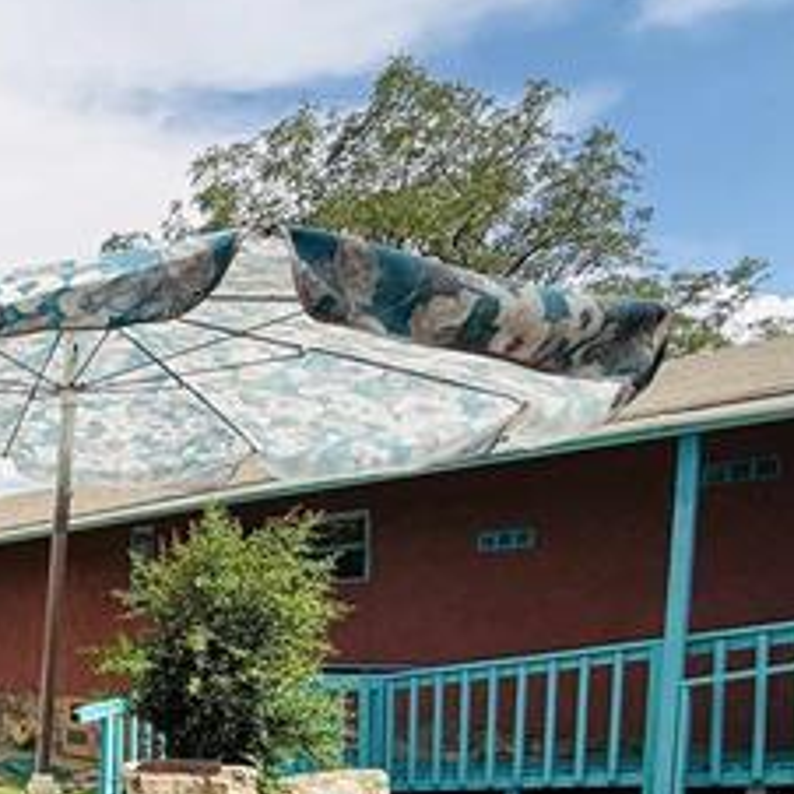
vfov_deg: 43.4
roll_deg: +2.2
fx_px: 908
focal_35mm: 35
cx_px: -207
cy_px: 706
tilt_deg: -4.6
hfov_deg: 34.9
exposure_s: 1/1613
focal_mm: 2.22
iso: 50
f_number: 2.2
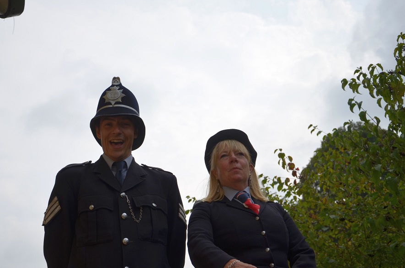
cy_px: 135
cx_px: 213
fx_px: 584
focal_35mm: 52
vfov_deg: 25.9
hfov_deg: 38.2
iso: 100
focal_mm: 30
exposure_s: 1/2000
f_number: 4.2
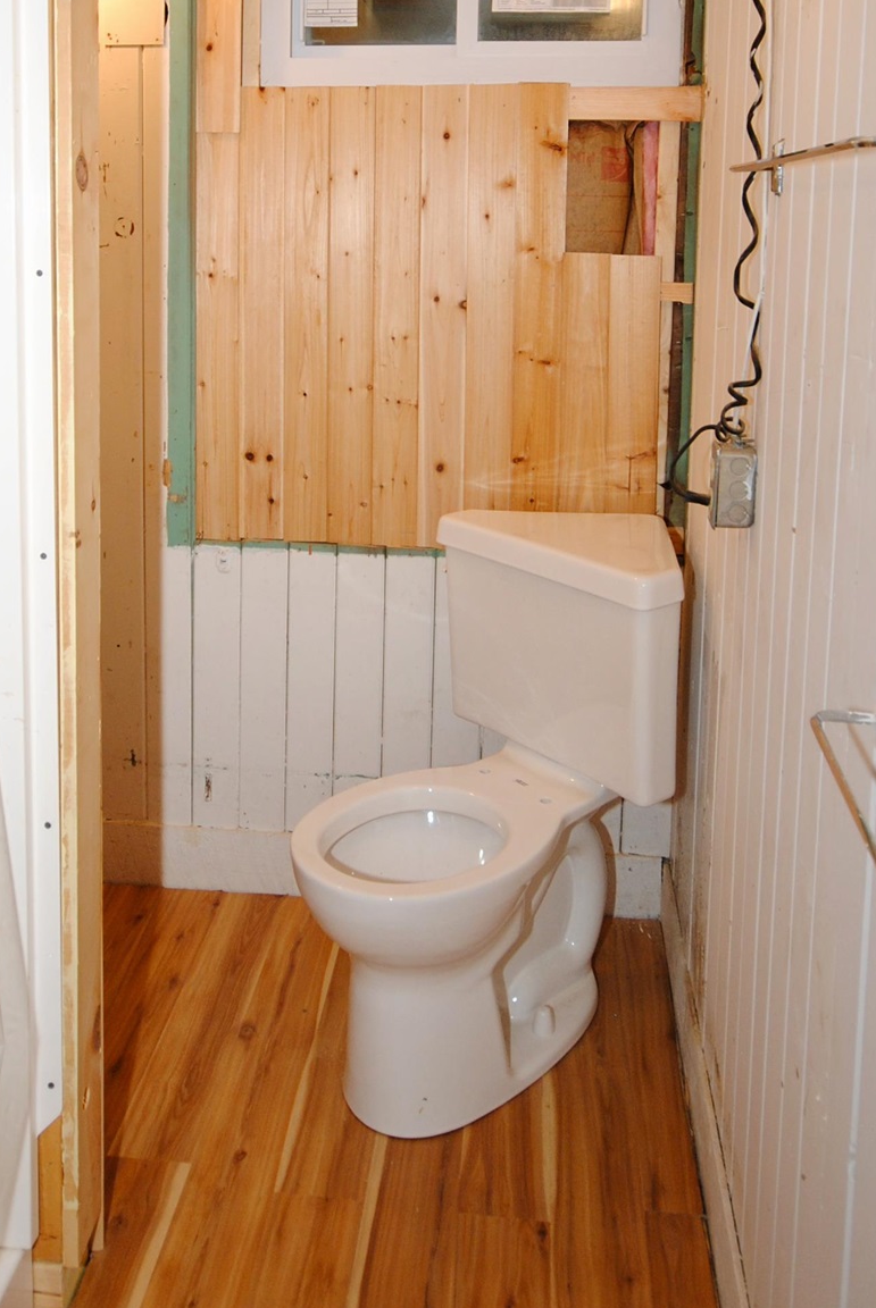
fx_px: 1256
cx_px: 361
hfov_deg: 38.3
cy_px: 342
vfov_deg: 52.8
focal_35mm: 34
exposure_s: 1/60
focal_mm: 11.5
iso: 200
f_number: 4.2
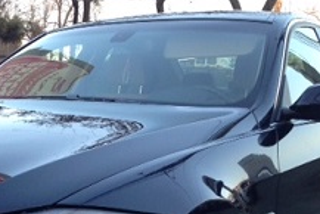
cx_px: 21
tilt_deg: -11.9
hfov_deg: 24.8
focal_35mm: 79
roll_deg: -4.1
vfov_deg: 16.6
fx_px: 703
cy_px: 252
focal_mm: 4.12
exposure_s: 1/120
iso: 64
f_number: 2.4
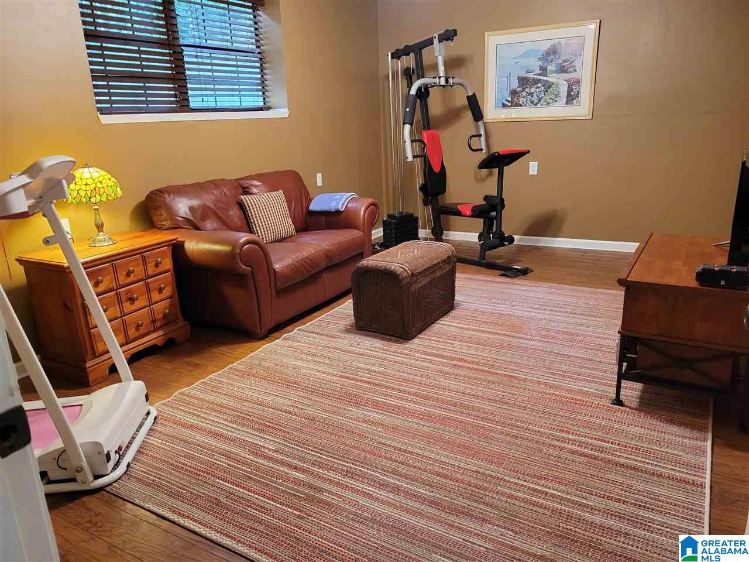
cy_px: 281
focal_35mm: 26
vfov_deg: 53.1
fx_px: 563
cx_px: 374
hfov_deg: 67.3
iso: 500
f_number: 1.8
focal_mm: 5.4
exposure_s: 1/39
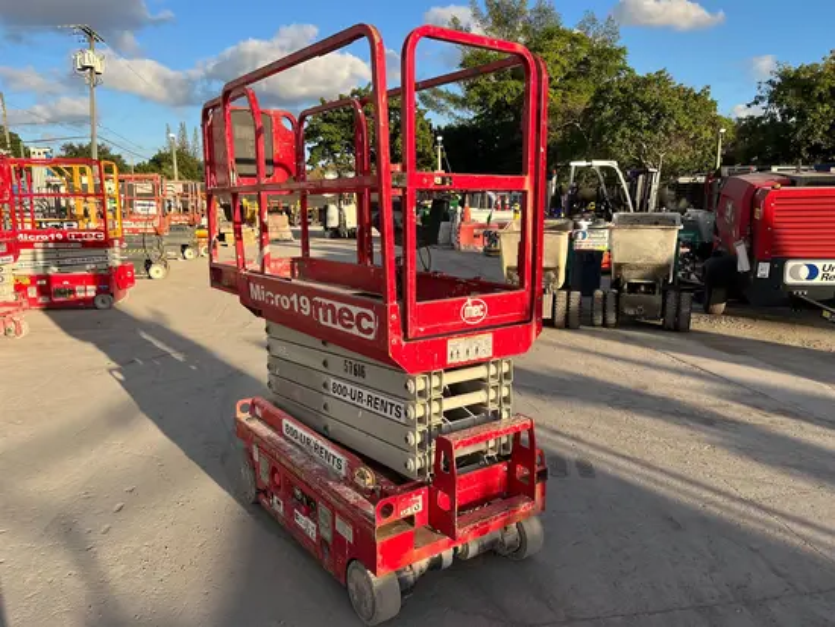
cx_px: 418
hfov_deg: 67.3
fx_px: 627
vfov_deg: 53.1
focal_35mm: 26
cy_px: 314
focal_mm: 5.1
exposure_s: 1/1580
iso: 50
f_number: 1.6
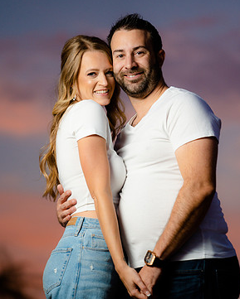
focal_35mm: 229
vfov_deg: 8.4
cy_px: 157
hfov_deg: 6.8
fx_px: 2032
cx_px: 124
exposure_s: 1/250
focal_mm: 196
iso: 400
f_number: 4
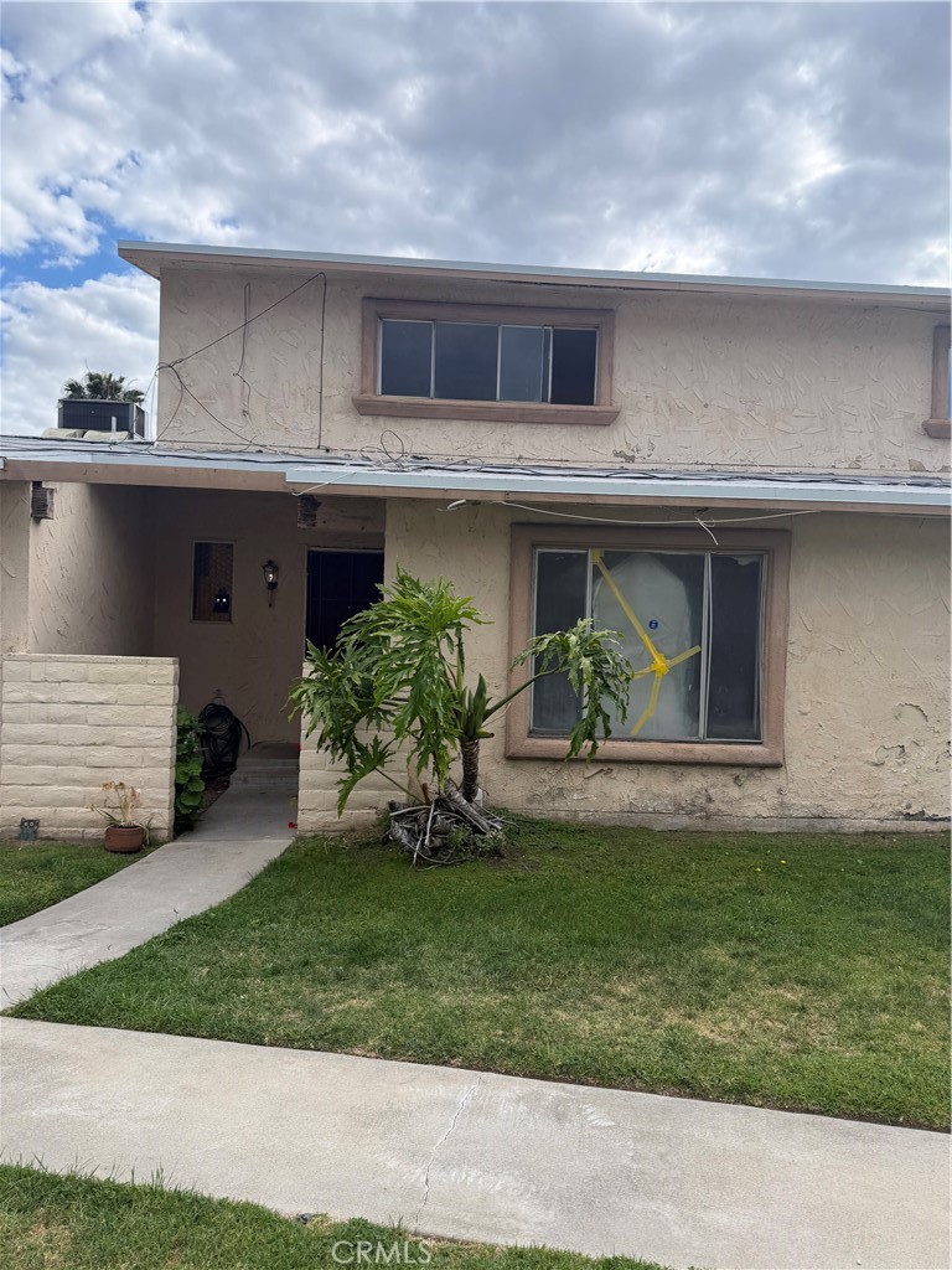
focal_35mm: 24
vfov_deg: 71.6
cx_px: 476
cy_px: 635
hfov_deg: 56.8
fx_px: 880
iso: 80
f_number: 1.78
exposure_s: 1/1727
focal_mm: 6.76
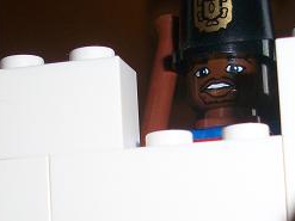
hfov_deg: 18.9
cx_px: 120
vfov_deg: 13.9
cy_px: 252
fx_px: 886
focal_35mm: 104
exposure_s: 1/30
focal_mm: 6.3
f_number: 3.1
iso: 80
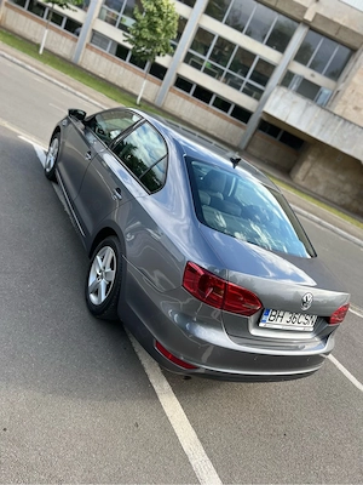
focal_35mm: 26
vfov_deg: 67.3
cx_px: 182
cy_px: 242
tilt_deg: -20.1
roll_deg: -27.1
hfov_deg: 53.1
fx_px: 364
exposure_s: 1/526
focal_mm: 5.7
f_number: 1.5
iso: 50
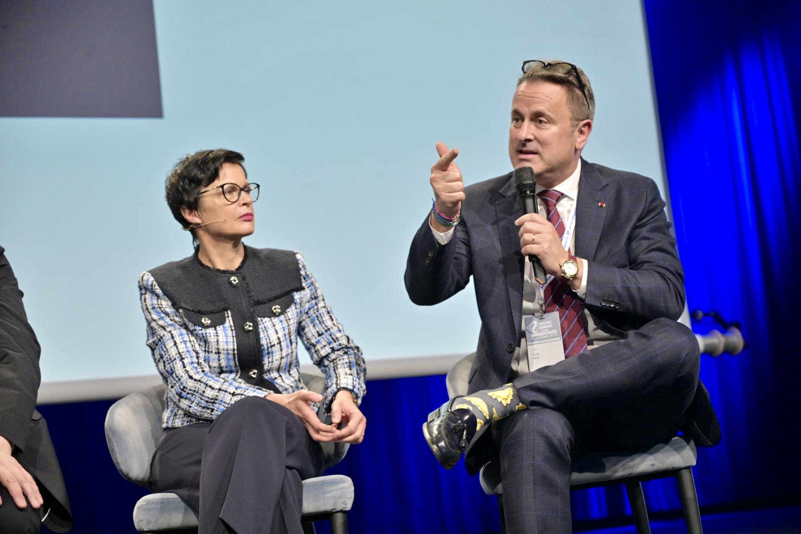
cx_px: 400
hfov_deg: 28.8
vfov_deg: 19.5
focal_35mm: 70
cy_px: 267
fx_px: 1557
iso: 1600
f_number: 4
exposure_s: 1/160
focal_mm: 70
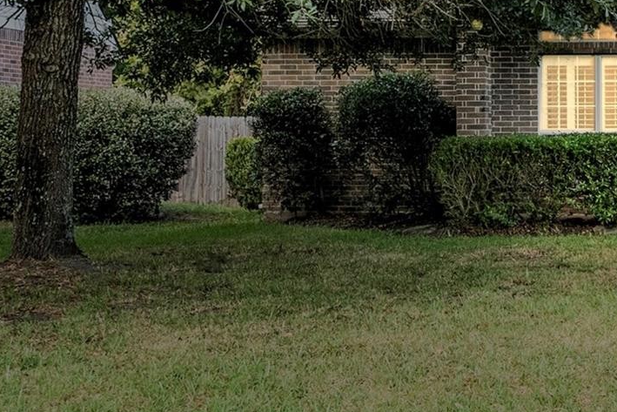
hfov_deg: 23.6
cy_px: 123
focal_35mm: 78
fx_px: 1337
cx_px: 748
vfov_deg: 17.4
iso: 800
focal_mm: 18
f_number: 9
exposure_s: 1/200
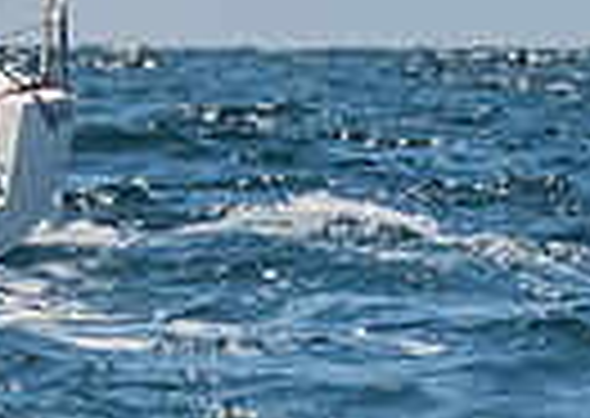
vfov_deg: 0.7
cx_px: -365
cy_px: -411
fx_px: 34865
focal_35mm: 2085
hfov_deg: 1.0
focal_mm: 260
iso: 640
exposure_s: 1/1000
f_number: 14
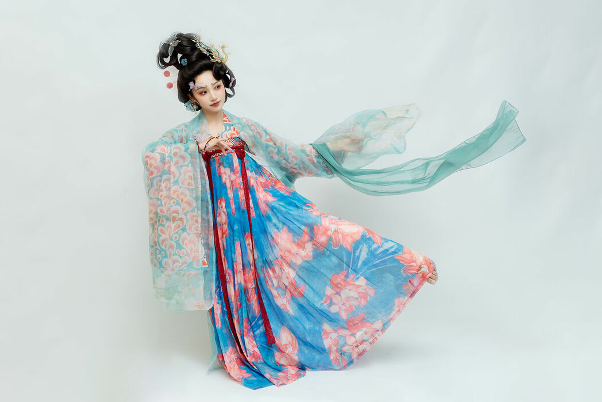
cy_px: 201
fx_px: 836
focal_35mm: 50
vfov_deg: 27.0
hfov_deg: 39.6
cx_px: 301
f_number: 2.8
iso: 100
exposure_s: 1/125
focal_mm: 50
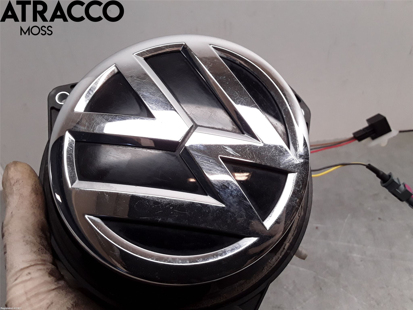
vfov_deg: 49.7
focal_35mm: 28
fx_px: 334
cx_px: 206
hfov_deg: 63.4
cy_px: 155
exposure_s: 1/170
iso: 100
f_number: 1.9
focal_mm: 2.91
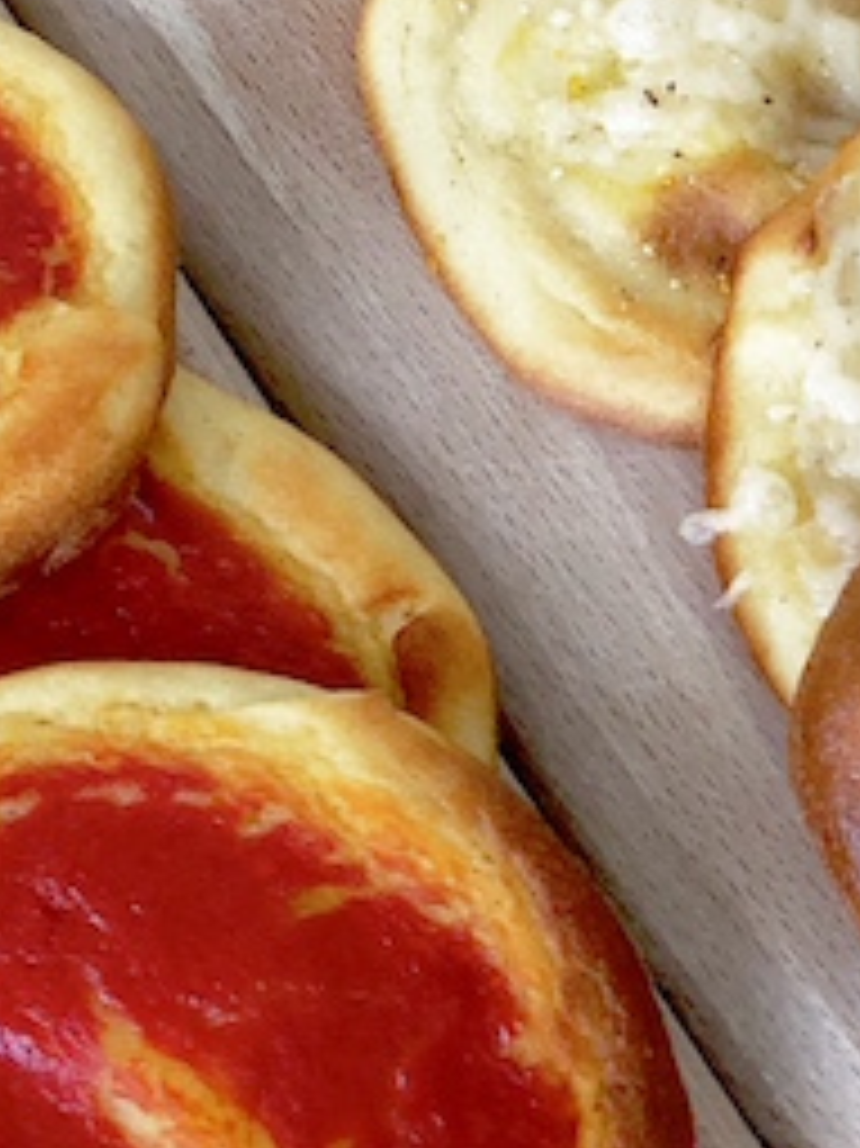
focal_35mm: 209
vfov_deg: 9.3
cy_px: -392
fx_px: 6929
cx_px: -23
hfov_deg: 7.1
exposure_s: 1/50
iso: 25
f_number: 2.4
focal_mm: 6
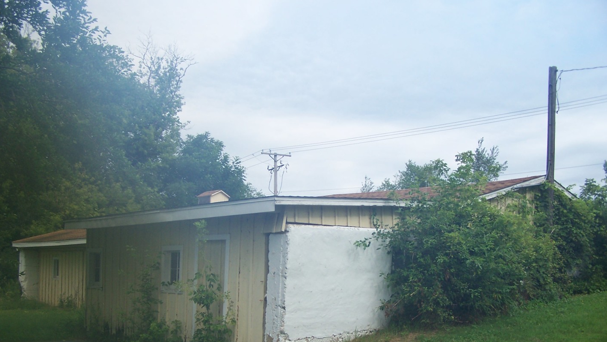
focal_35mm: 42
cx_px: 303
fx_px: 676
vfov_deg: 28.1
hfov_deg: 48.4
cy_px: 231
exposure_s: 1/800
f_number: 2.8
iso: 80
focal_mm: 6.3
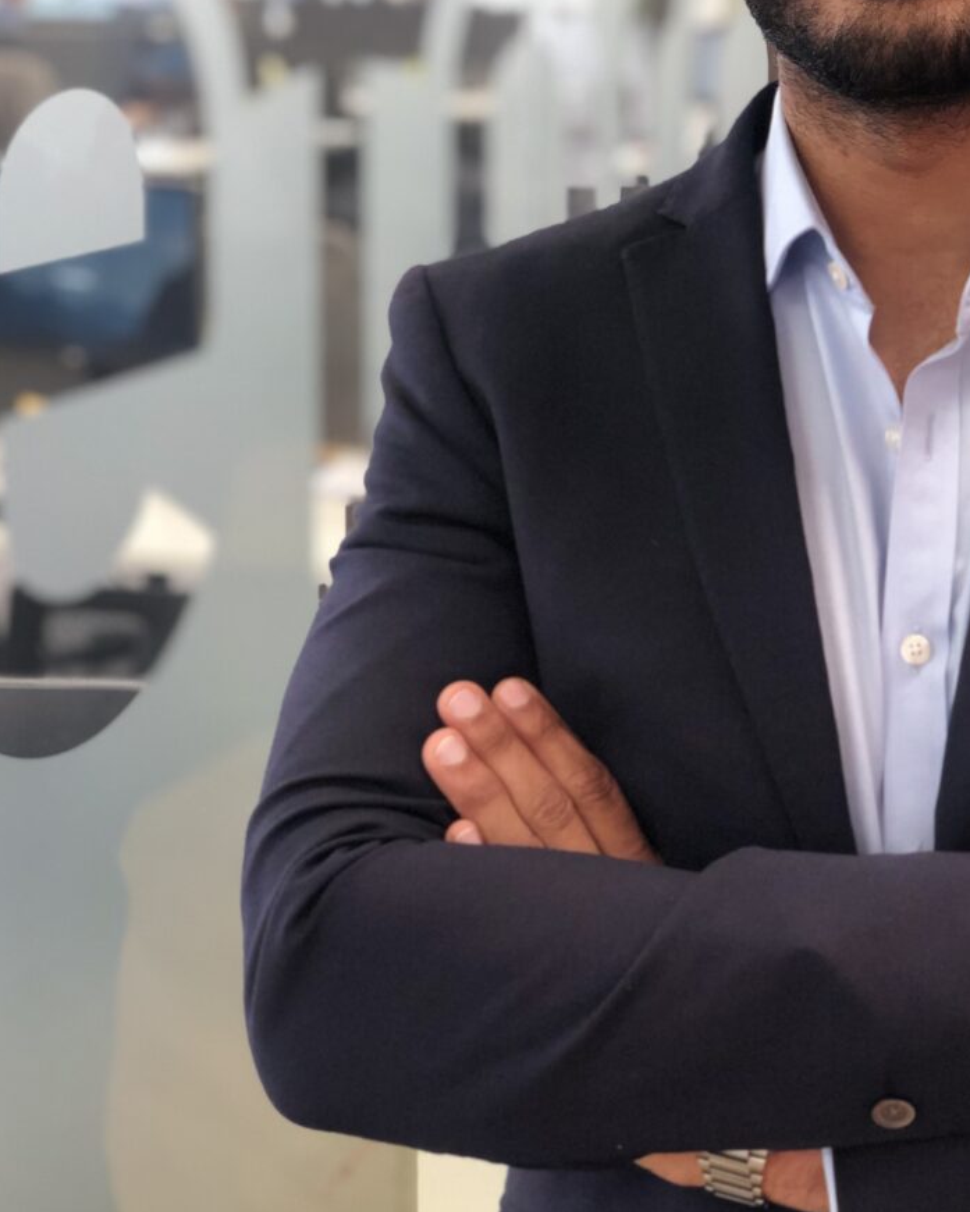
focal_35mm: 83
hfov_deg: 18.5
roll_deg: -0.7
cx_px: 626
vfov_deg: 22.8
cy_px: 314
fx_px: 2978
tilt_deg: -8.5
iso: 100
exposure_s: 1/50
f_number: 2.4
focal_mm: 6
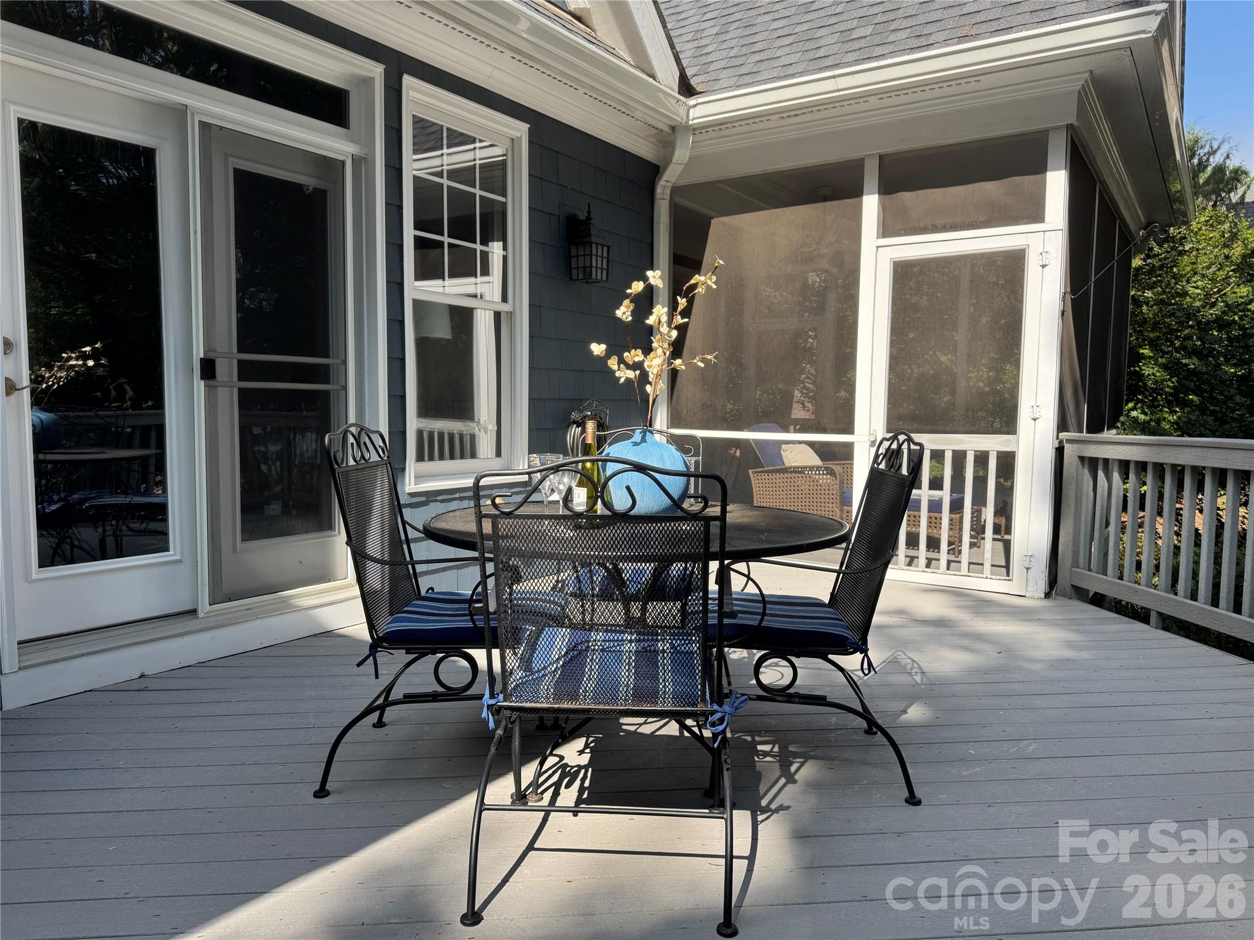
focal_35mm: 24
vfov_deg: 56.8
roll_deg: -0.9
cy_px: 470
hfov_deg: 71.6
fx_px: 869
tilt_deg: -5.2
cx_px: 627
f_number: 1.78
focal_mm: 6.76
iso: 80
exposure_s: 1/1366
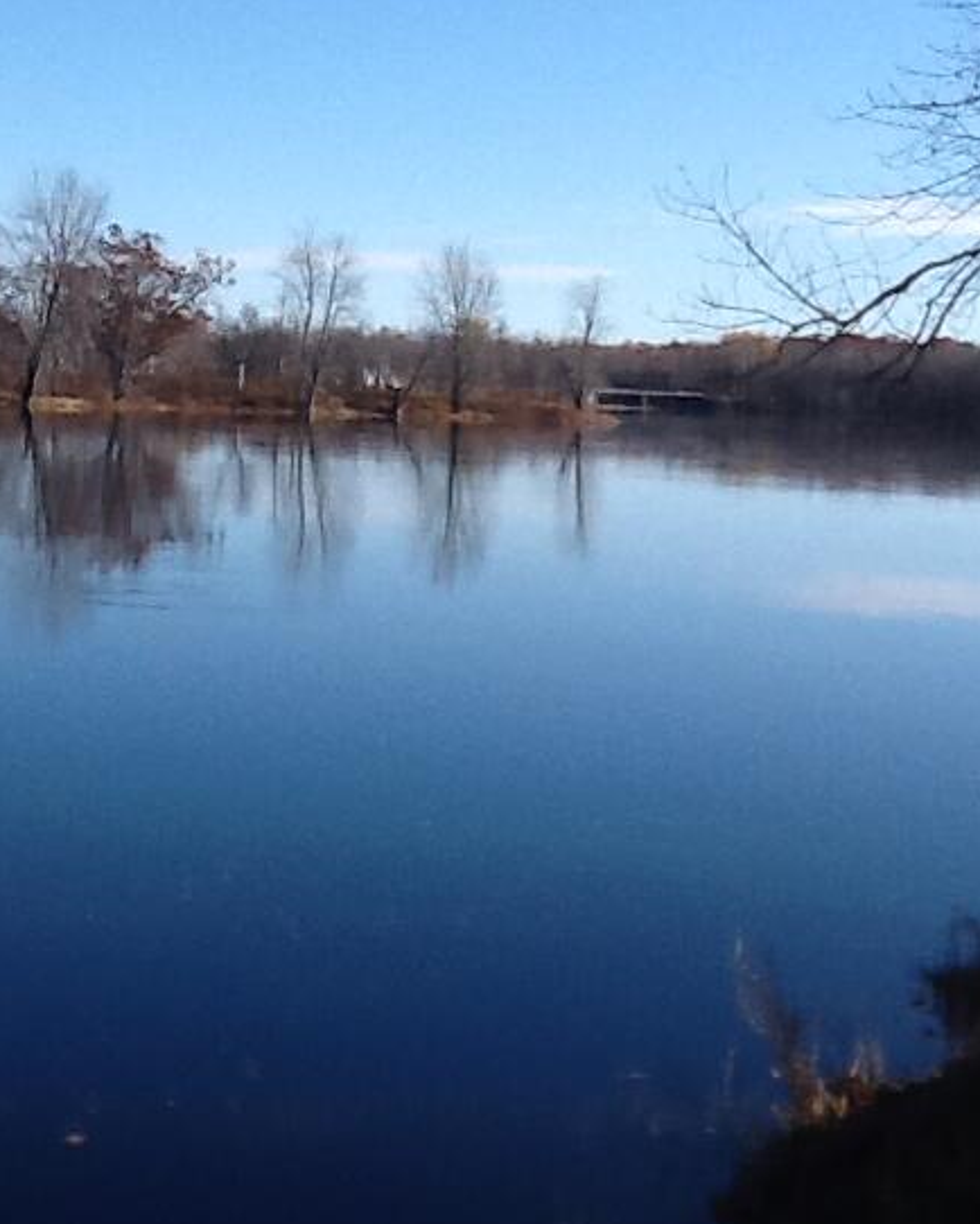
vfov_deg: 25.1
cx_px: 391
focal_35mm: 76
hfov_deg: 20.2
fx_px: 2754
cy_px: 589
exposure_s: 1/1274
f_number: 2.4
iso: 40
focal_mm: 2.03
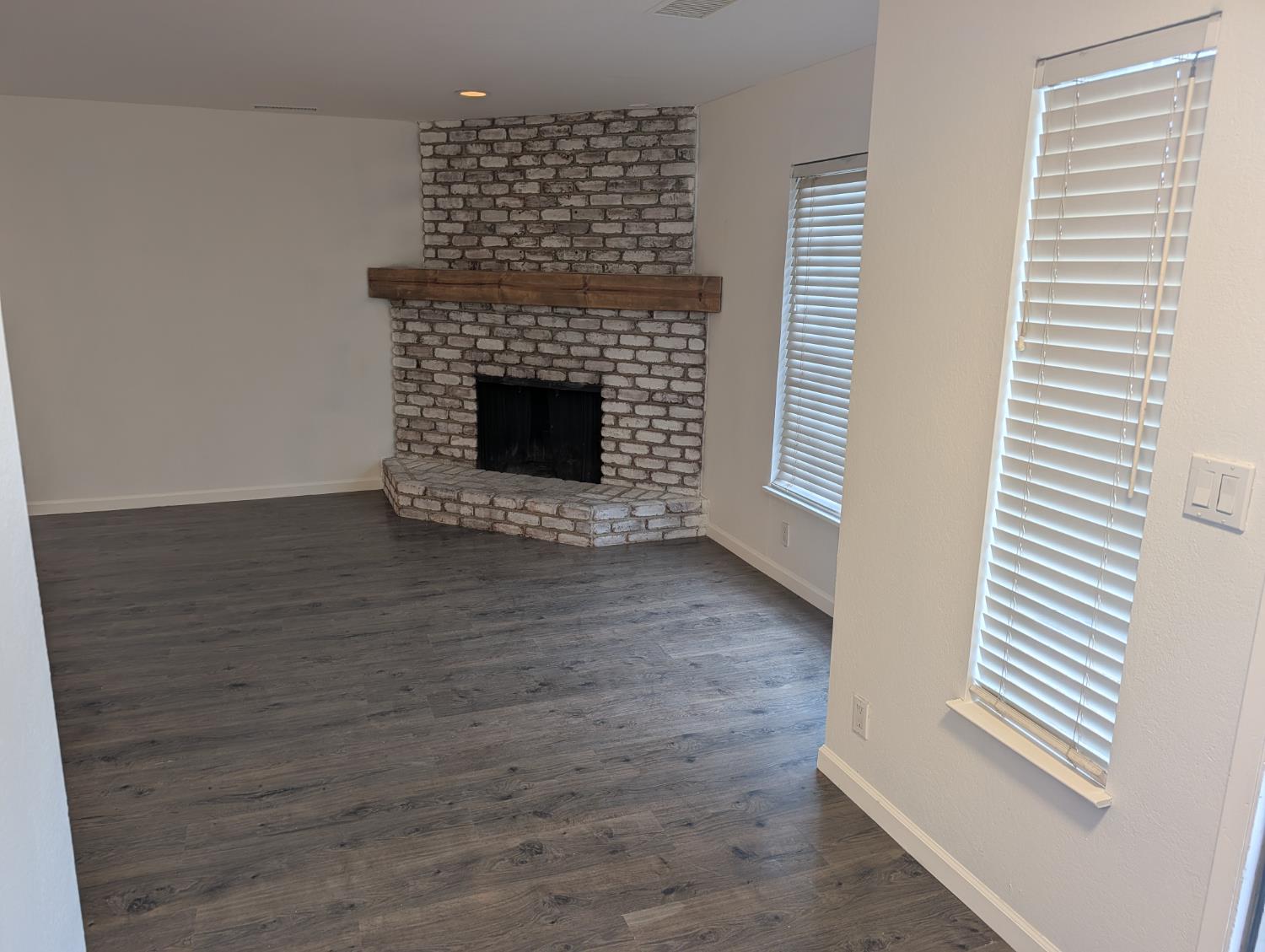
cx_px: 632
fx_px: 878
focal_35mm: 24
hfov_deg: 71.5
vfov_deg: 56.9
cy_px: 476
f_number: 1.68
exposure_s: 1/60
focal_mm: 6.9
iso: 21
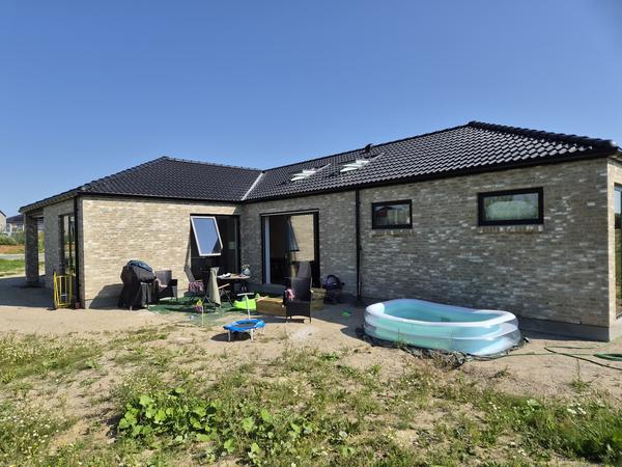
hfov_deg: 73.9
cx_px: 311
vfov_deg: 58.9
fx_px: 413
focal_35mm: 23
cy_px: 234
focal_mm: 5.4
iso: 80
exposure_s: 1/4352
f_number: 1.8
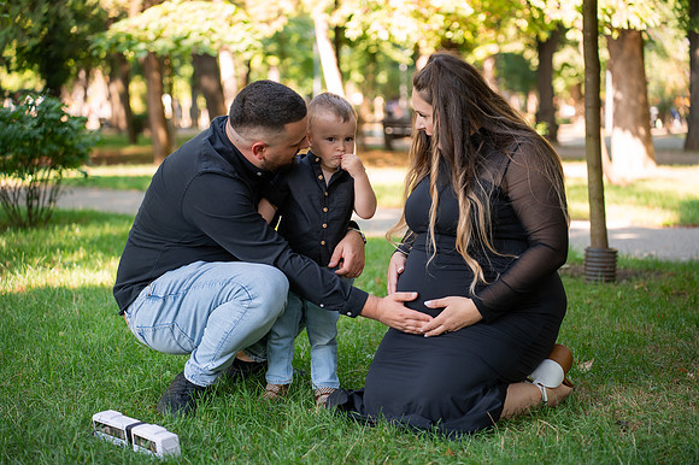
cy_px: 232
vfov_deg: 18.2
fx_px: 1455
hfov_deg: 27.0
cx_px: 350
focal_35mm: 75
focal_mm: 75
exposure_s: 1/320
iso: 320
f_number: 2.8
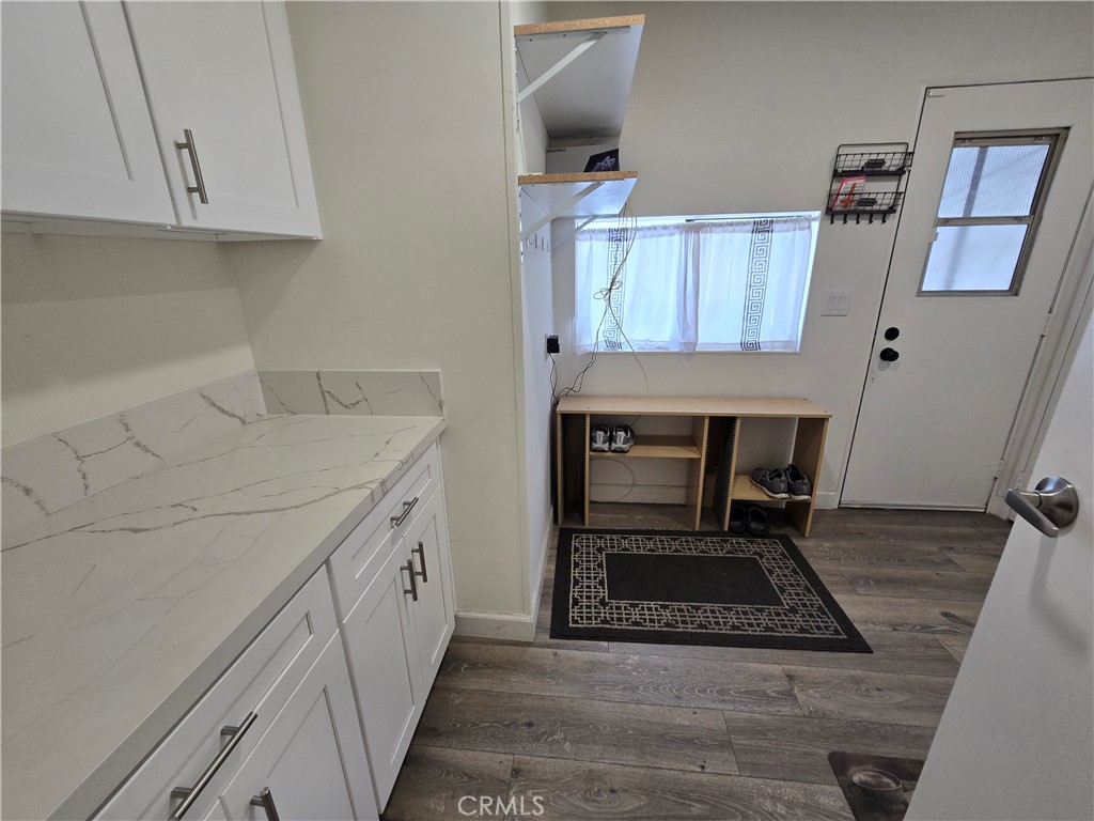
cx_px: 547
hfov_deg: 106.2
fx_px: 411
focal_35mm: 13
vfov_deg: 89.9
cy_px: 410
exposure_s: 1/60
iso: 100
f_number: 2.2
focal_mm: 2.2
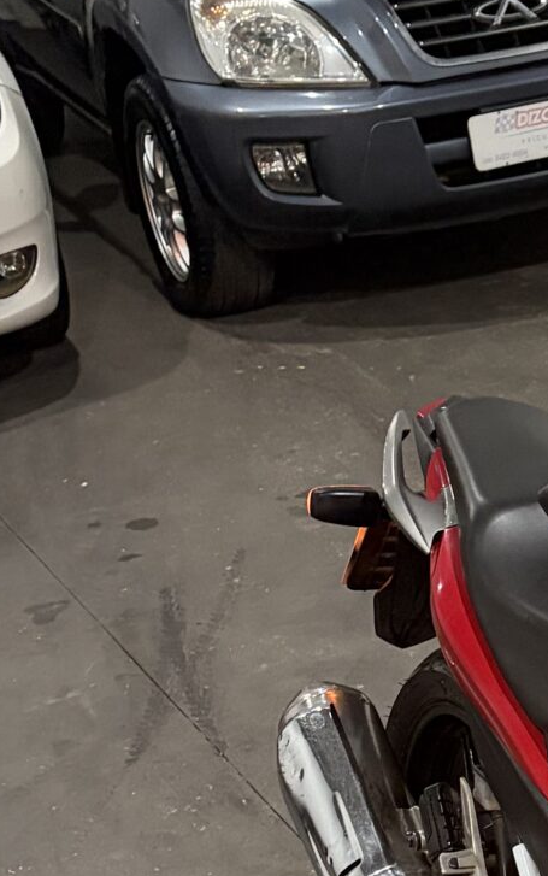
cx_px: 855
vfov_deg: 20.7
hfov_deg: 12.7
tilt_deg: -30.5
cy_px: 889
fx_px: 2316
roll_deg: +4.2
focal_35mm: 97
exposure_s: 1/60
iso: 500
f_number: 1.6
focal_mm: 5.96
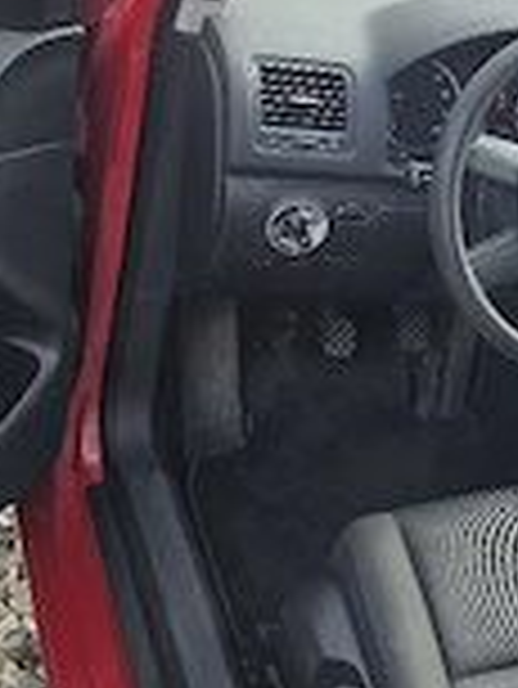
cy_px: 378
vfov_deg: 32.1
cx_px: 563
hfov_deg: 23.1
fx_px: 1195
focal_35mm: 60
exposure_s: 1/192
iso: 32
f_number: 1.7
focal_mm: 6.3
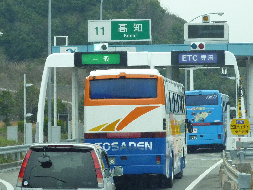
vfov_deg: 7.4
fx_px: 1462
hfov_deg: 9.9
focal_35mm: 200
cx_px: 126
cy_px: 95
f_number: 4.4
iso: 320
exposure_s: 1/320
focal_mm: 18.2
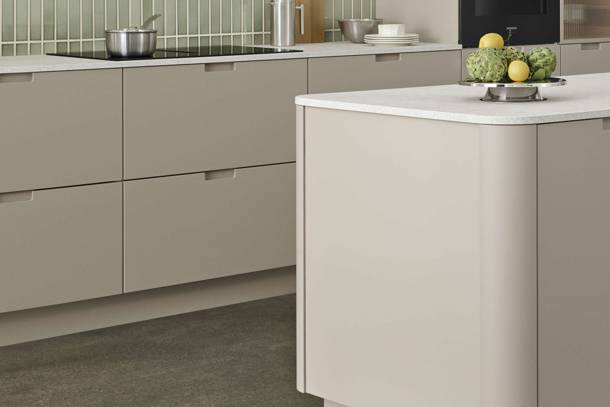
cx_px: 530
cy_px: 167
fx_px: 1474
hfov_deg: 22.9
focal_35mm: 87
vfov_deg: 15.7
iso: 100
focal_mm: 50
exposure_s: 1/8
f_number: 8
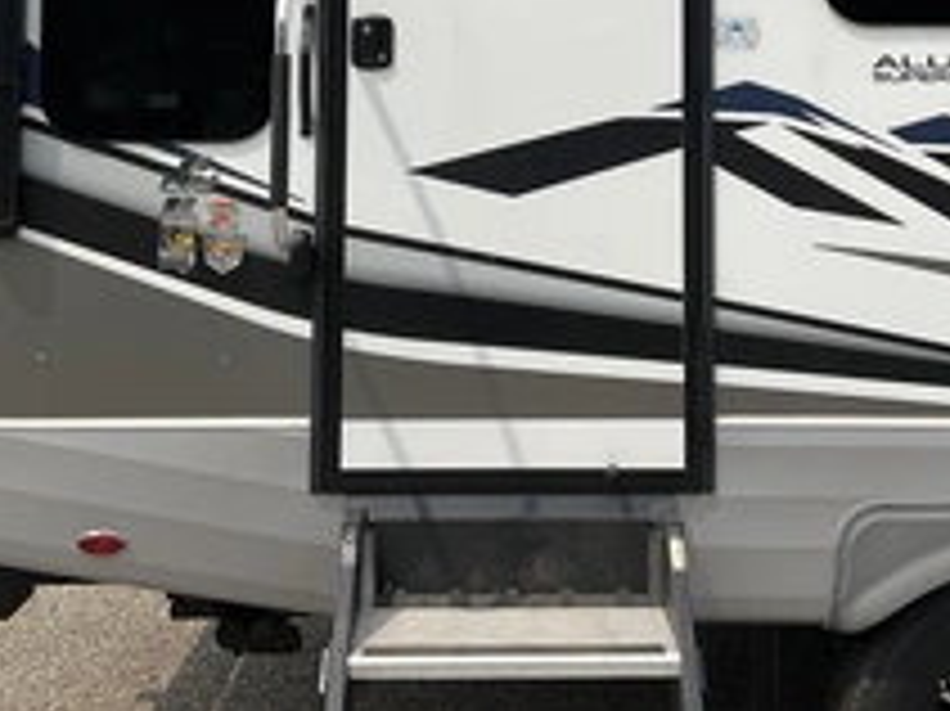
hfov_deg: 34.9
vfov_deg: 25.5
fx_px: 1509
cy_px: 45
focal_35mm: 55
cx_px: 531
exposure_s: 1/2320
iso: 25
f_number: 1.8
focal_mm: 3
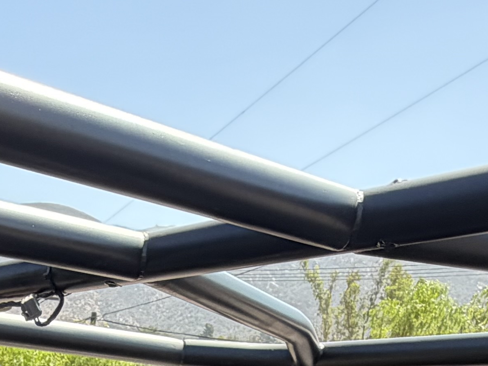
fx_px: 944
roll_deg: -3.4
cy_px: 758
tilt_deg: -23.0
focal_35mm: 67
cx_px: 11
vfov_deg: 16.2
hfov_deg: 27.5
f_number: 2.2
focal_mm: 2.22
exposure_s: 1/225
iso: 50
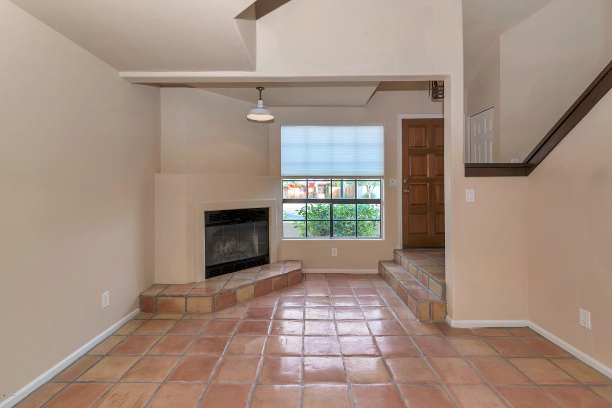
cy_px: 204
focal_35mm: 15
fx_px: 255
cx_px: 306
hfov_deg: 100.4
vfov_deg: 77.3
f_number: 7.1
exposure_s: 1/60
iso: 250
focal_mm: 15
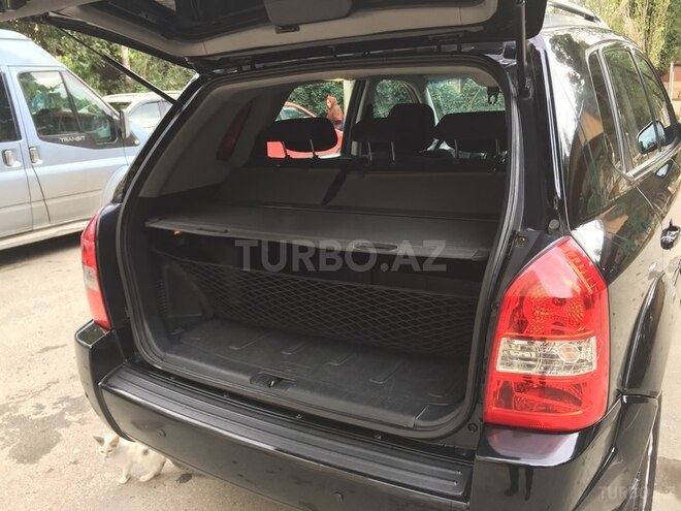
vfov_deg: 48.2
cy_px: 256
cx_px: 340
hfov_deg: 61.7
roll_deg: +3.3
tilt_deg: -12.4
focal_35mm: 29
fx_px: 571
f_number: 2.2
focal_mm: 4.15
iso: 50
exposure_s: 1/100
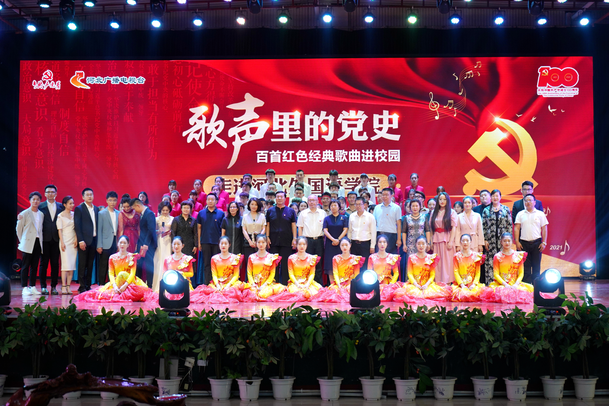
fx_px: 930
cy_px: 203
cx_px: 304
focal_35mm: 55
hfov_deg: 36.2
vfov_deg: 24.6
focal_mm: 55
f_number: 5
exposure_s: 1/160
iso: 1250
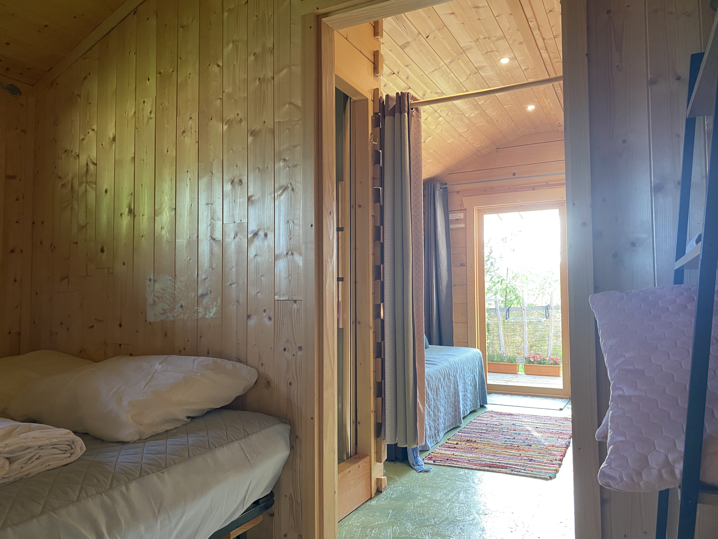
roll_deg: -0.9
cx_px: 359
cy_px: 270
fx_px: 539
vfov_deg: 53.1
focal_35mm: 26
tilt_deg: +3.9
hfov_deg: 67.3
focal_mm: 4.25
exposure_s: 1/50
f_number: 1.8
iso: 125
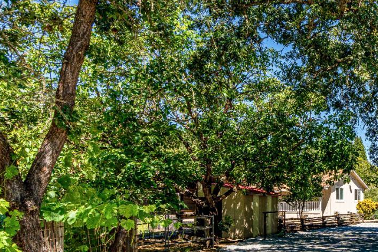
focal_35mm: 34
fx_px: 357
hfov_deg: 46.5
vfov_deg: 38.3
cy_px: 175
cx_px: 380
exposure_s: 1/250
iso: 400
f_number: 11
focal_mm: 16
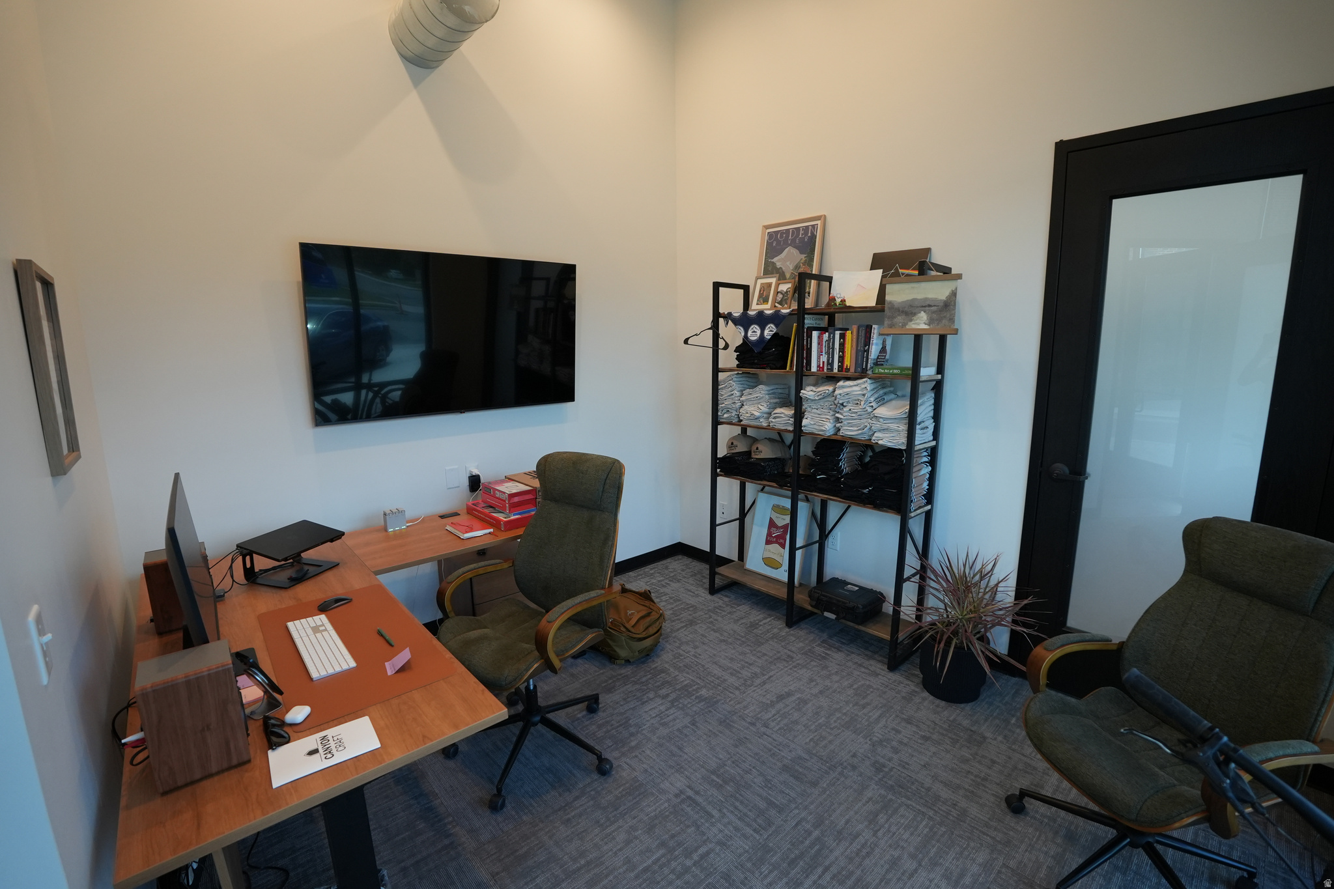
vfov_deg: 77.3
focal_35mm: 15
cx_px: 667
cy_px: 444
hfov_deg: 100.4
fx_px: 556
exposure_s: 1/160
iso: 1000
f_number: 4
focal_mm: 10
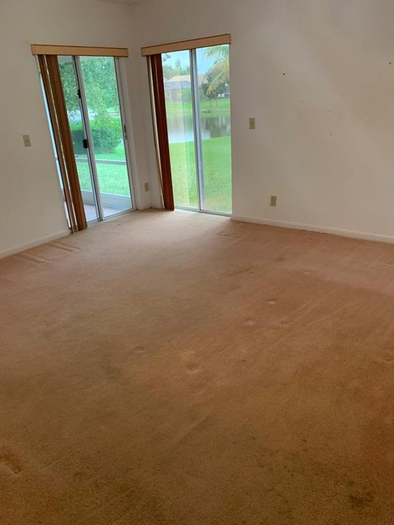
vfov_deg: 65.3
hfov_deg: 51.4
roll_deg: +4.1
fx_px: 410
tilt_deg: -21.9
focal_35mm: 27
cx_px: 195
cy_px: 270
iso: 320
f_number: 1.8
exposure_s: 1/60
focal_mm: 4.25
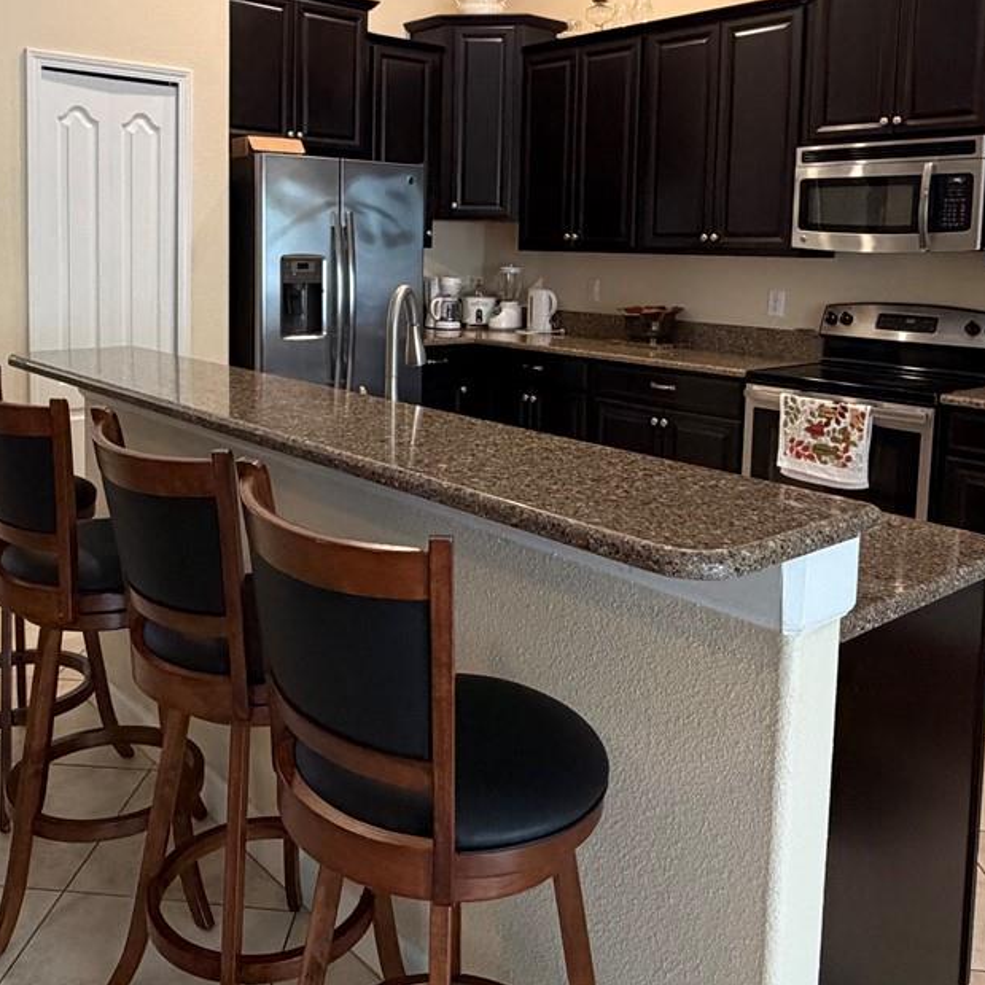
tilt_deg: -5.3
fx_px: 1030
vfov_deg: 50.3
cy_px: 339
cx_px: 423
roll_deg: -1.1
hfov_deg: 50.9
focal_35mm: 32
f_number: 2.2
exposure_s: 1/60
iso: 500
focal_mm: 2.22
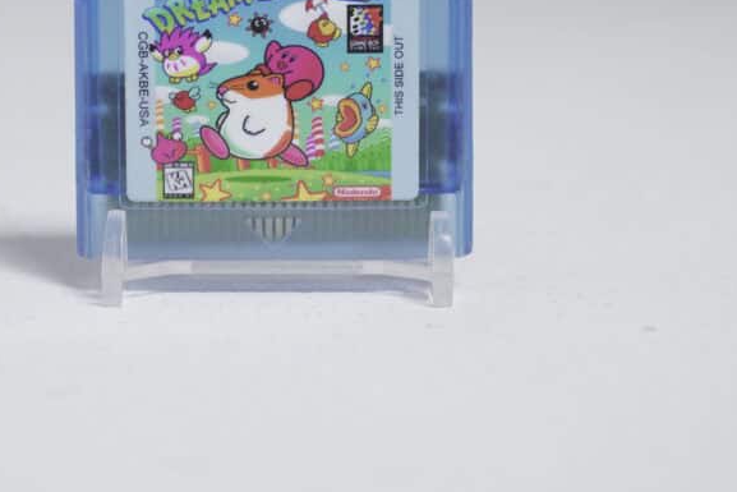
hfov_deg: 19.6
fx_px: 2130
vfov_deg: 13.0
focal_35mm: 104
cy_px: 37
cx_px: 281
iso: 640
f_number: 5.6
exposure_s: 1/30
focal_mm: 50
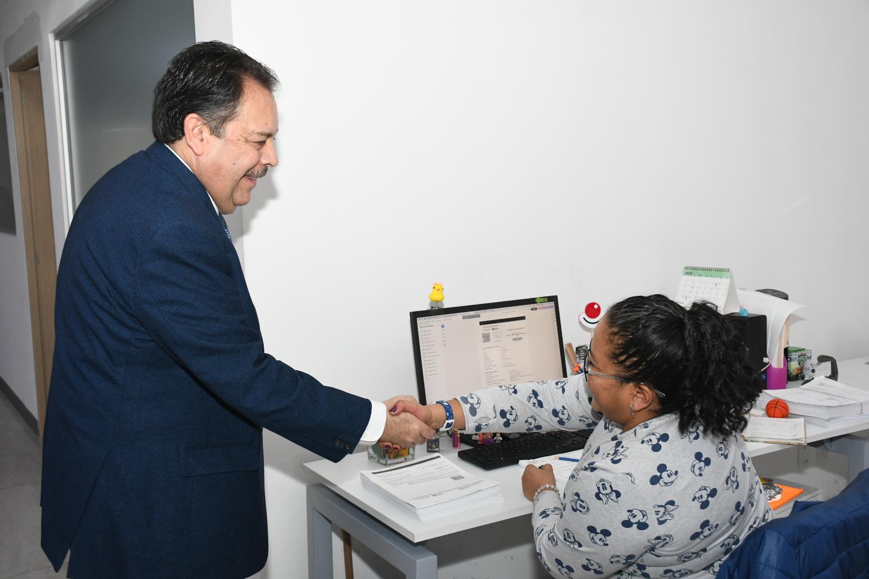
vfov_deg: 36.9
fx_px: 869
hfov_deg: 53.1
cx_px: 434
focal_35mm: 36
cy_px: 290
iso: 1600
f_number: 5.6
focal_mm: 24
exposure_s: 1/160
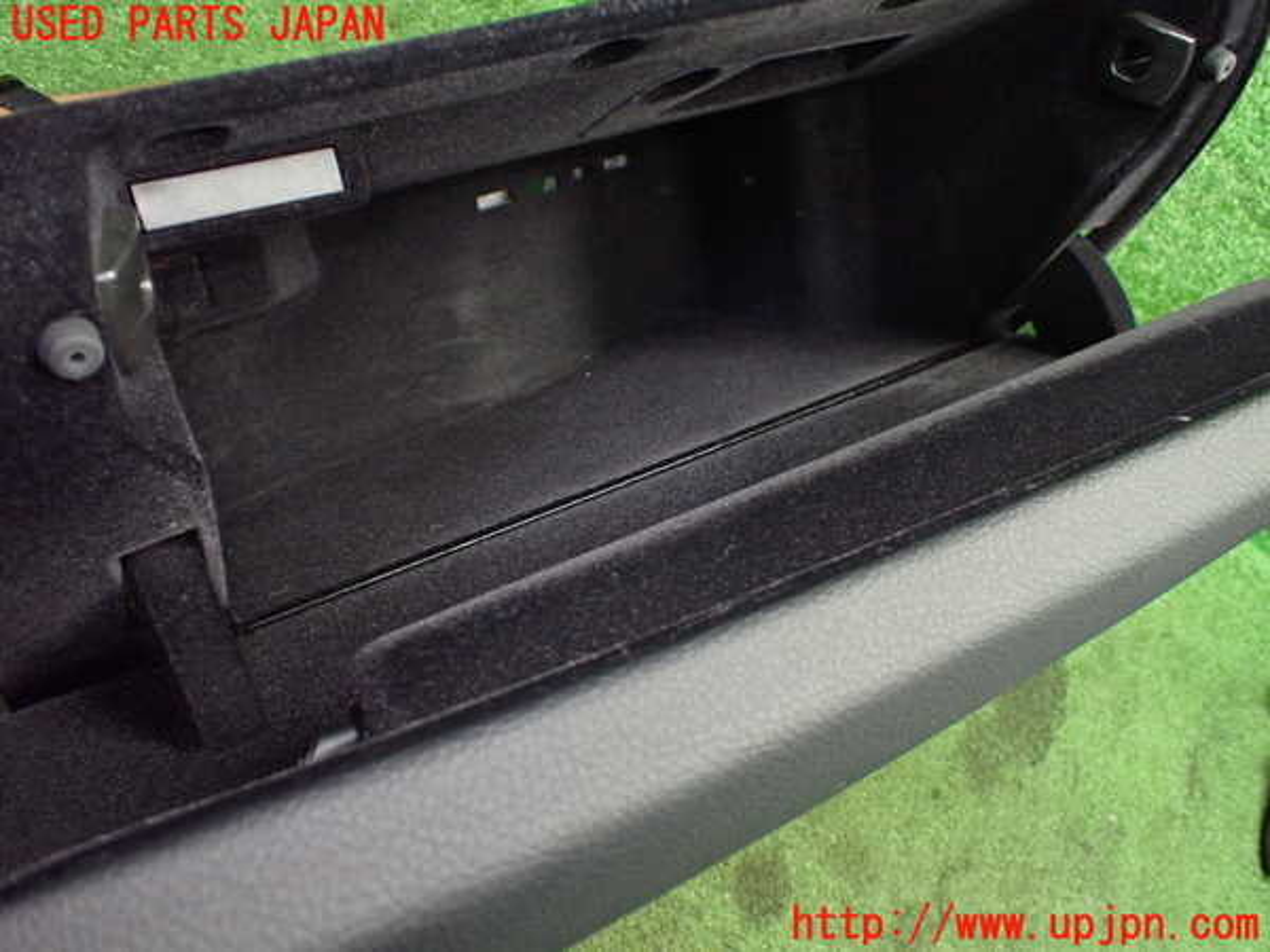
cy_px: 476
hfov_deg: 60.0
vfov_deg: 46.8
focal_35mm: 30
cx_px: 635
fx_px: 1101
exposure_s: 1/60
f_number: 2.3
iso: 800
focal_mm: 5.4
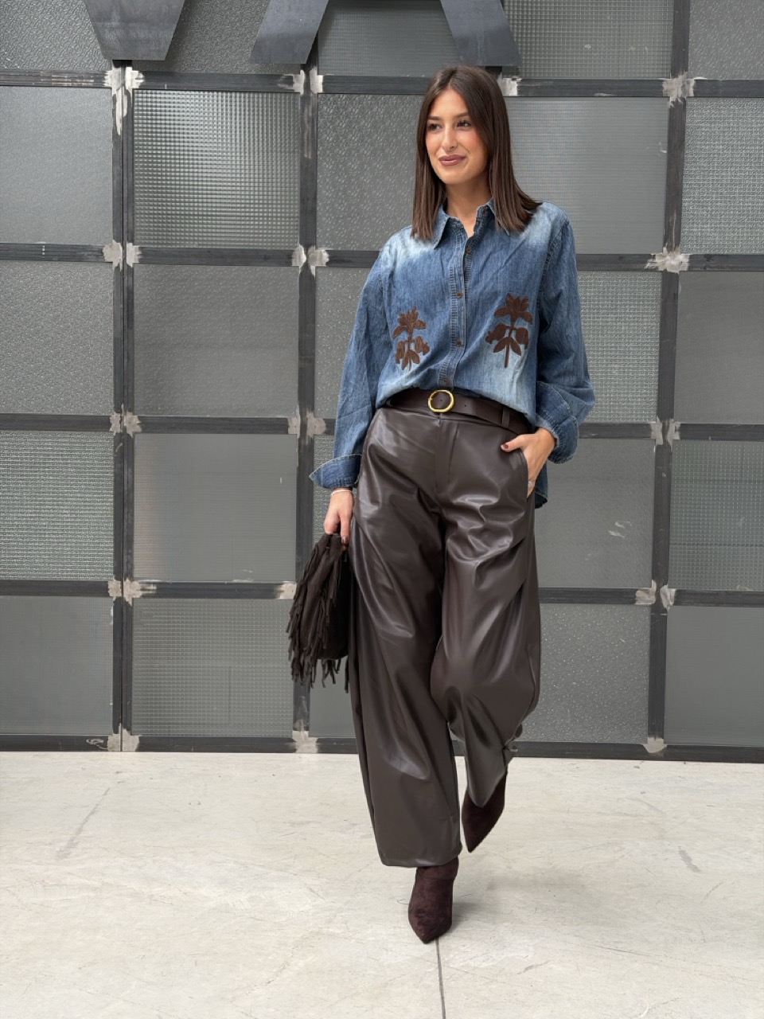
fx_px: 1413
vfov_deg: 39.7
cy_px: 510
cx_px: 382
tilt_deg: -3.8
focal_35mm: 48
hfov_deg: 30.3
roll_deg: -0.2
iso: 100
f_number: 1.78
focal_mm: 6.76
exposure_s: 1/60
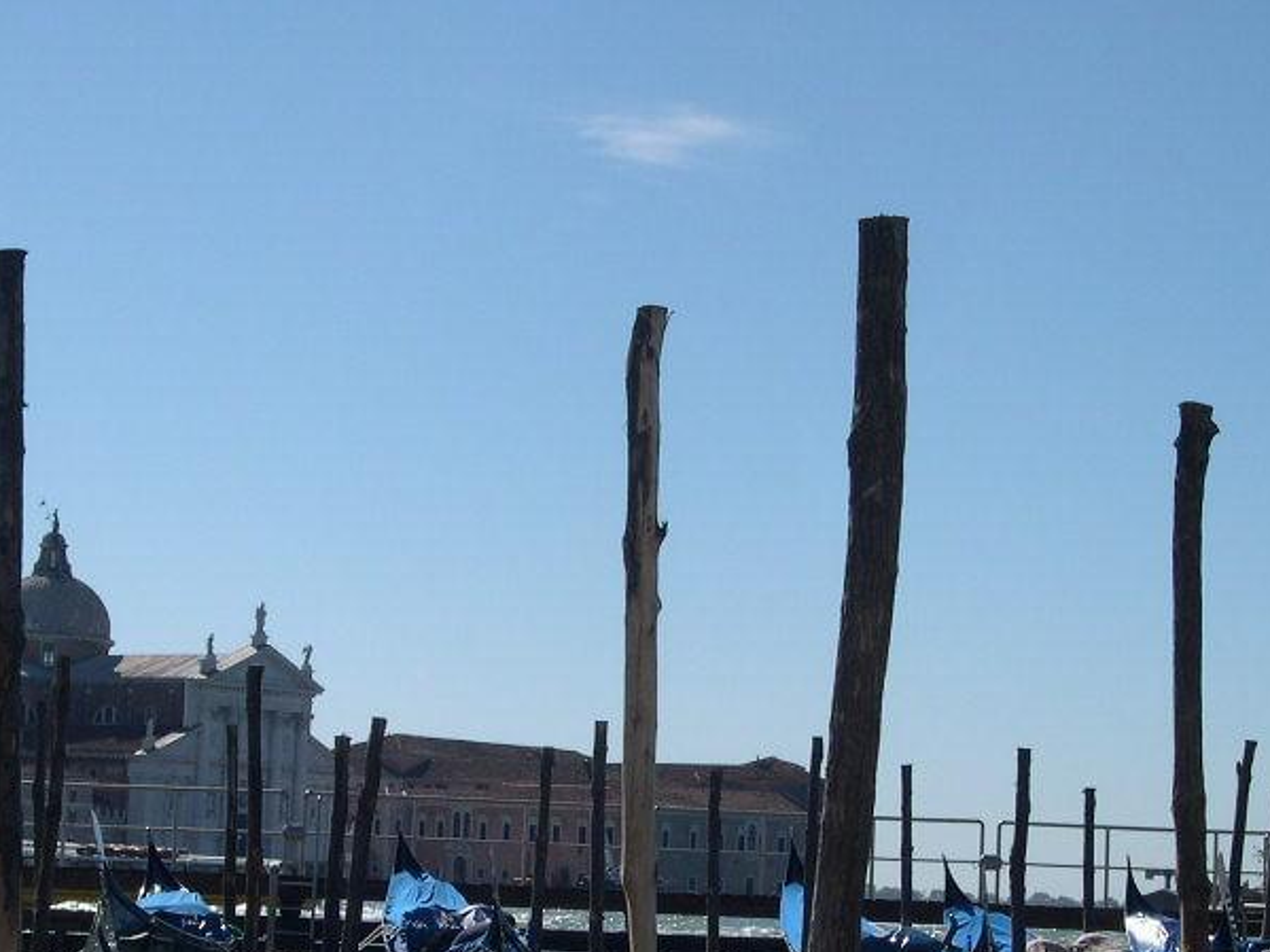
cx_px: 502
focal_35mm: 106
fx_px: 3888
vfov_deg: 13.9
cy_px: 691
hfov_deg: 18.5
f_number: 9.6
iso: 100
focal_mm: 13.2
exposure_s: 1/267
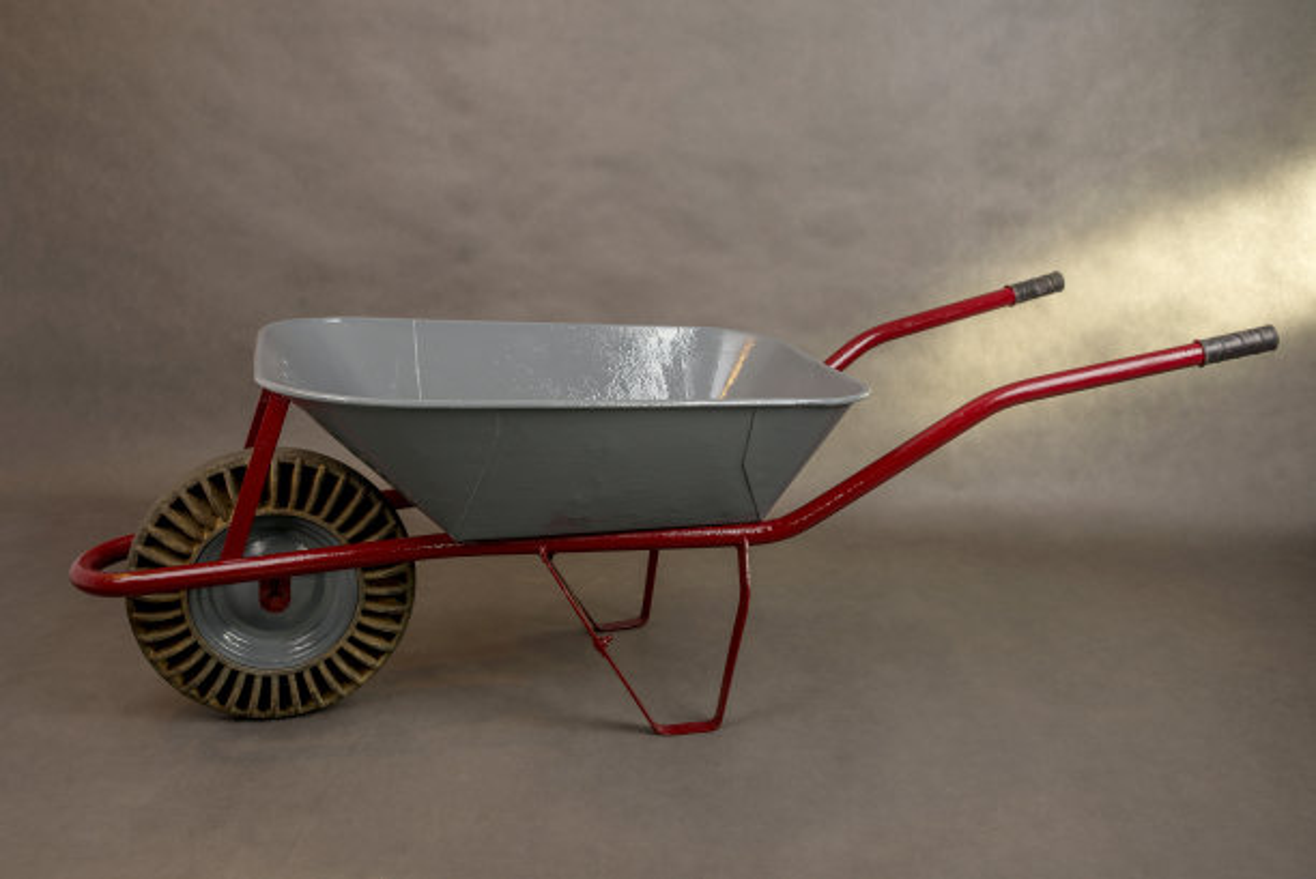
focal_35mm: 35
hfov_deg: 54.4
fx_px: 1280
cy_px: 440
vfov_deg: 37.9
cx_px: 658
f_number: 9
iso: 100
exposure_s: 1/3
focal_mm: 35
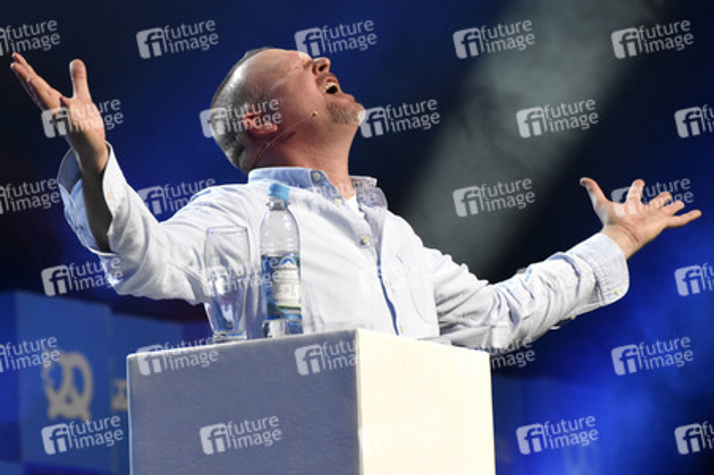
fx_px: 5648
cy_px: 238
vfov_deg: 4.8
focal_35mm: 285
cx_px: 357
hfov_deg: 7.2
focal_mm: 190
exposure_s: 1/160
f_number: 8
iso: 3200
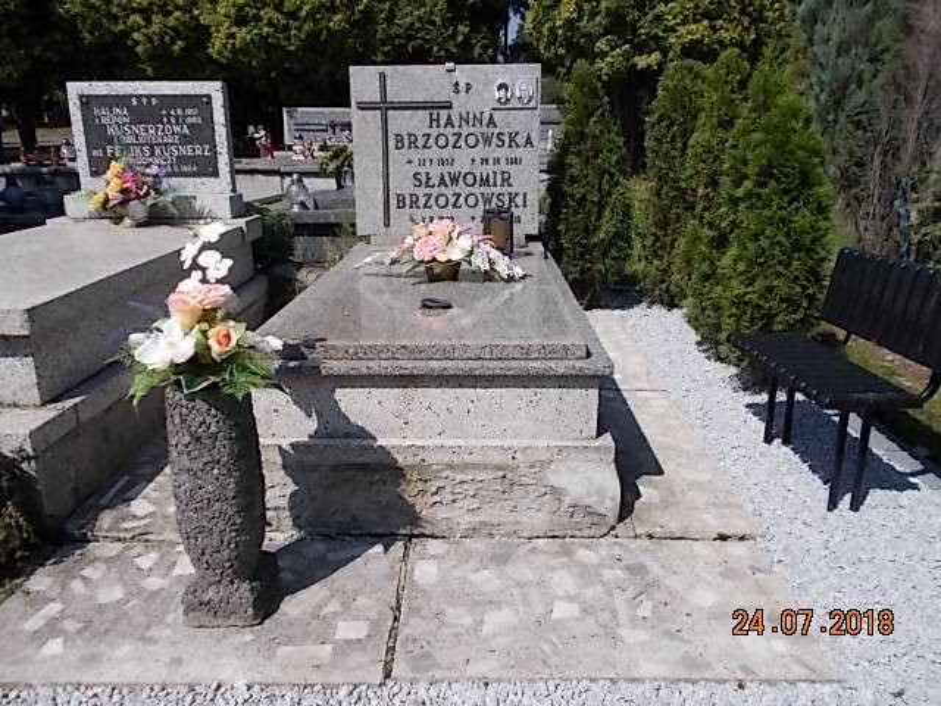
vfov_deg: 53.1
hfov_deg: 67.3
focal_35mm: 26
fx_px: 707
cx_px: 470
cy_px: 353
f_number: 8
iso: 80
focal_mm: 4.6
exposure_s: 1/200
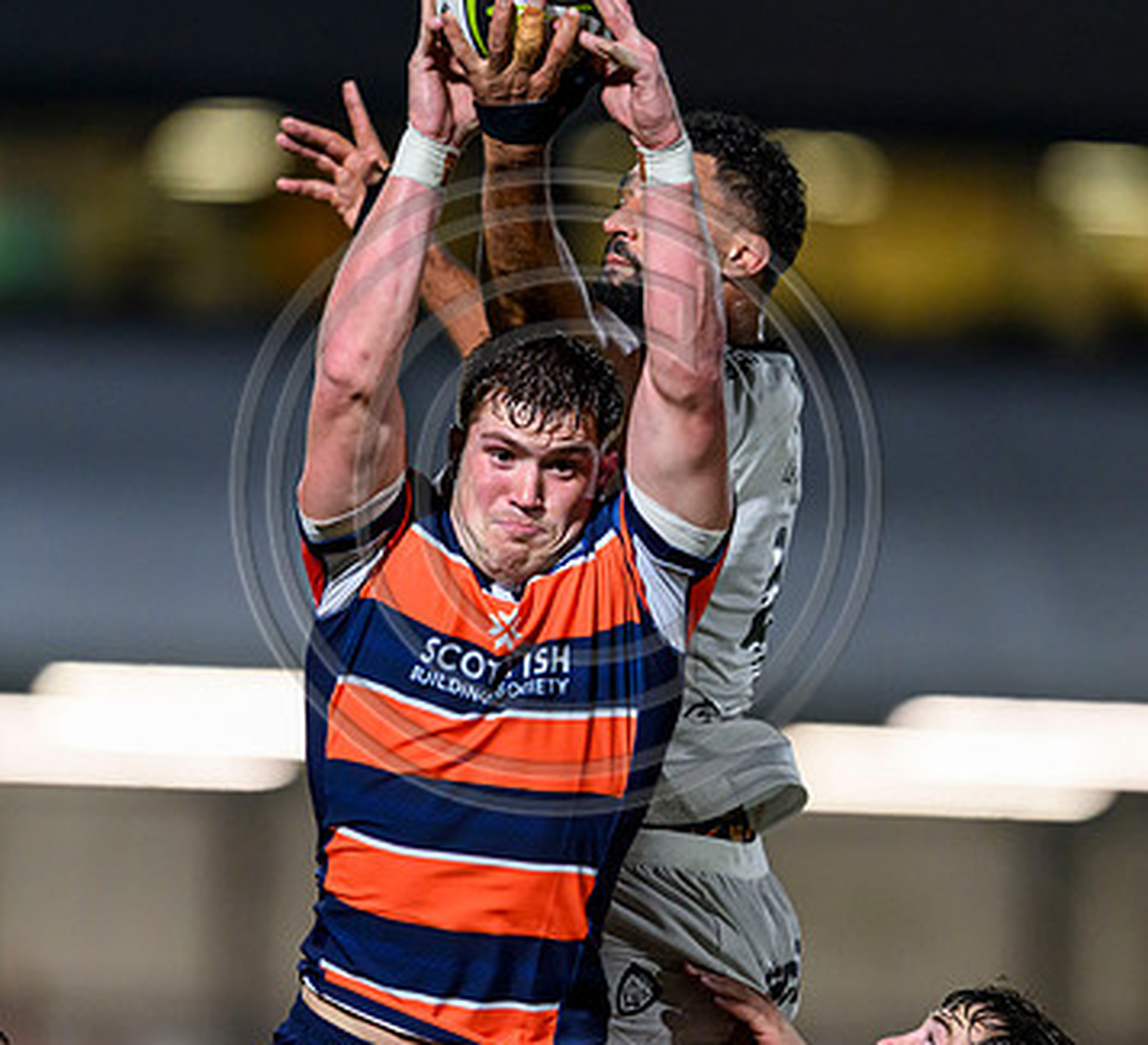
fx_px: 26227
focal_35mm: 731
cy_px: 426
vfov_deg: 2.3
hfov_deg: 2.5
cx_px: 665
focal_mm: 400
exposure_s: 1/1600
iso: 4000
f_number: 2.8
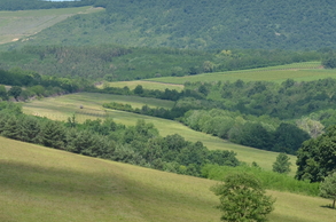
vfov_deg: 7.6
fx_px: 1677
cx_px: 147
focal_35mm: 180
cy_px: 80
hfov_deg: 11.4
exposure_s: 1/400
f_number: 10
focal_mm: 55
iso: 250
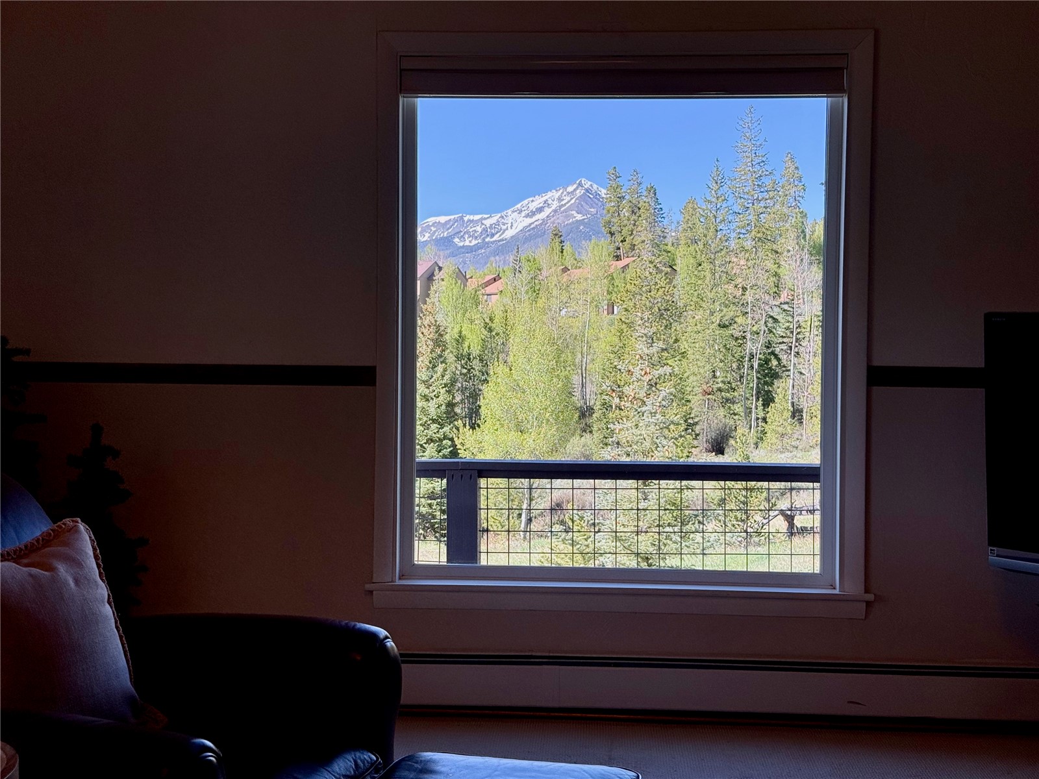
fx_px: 1441
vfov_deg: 30.3
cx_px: 520
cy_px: 390
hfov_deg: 39.7
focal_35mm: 48
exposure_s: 1/516
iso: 64
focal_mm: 6.76
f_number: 1.78
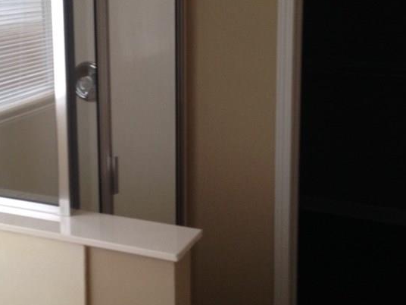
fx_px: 739
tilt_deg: -12.0
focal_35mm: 63
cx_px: 155
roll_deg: +3.2
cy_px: 80
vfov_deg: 23.1
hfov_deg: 30.6
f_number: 2.4
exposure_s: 1/20
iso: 100
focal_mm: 4.12
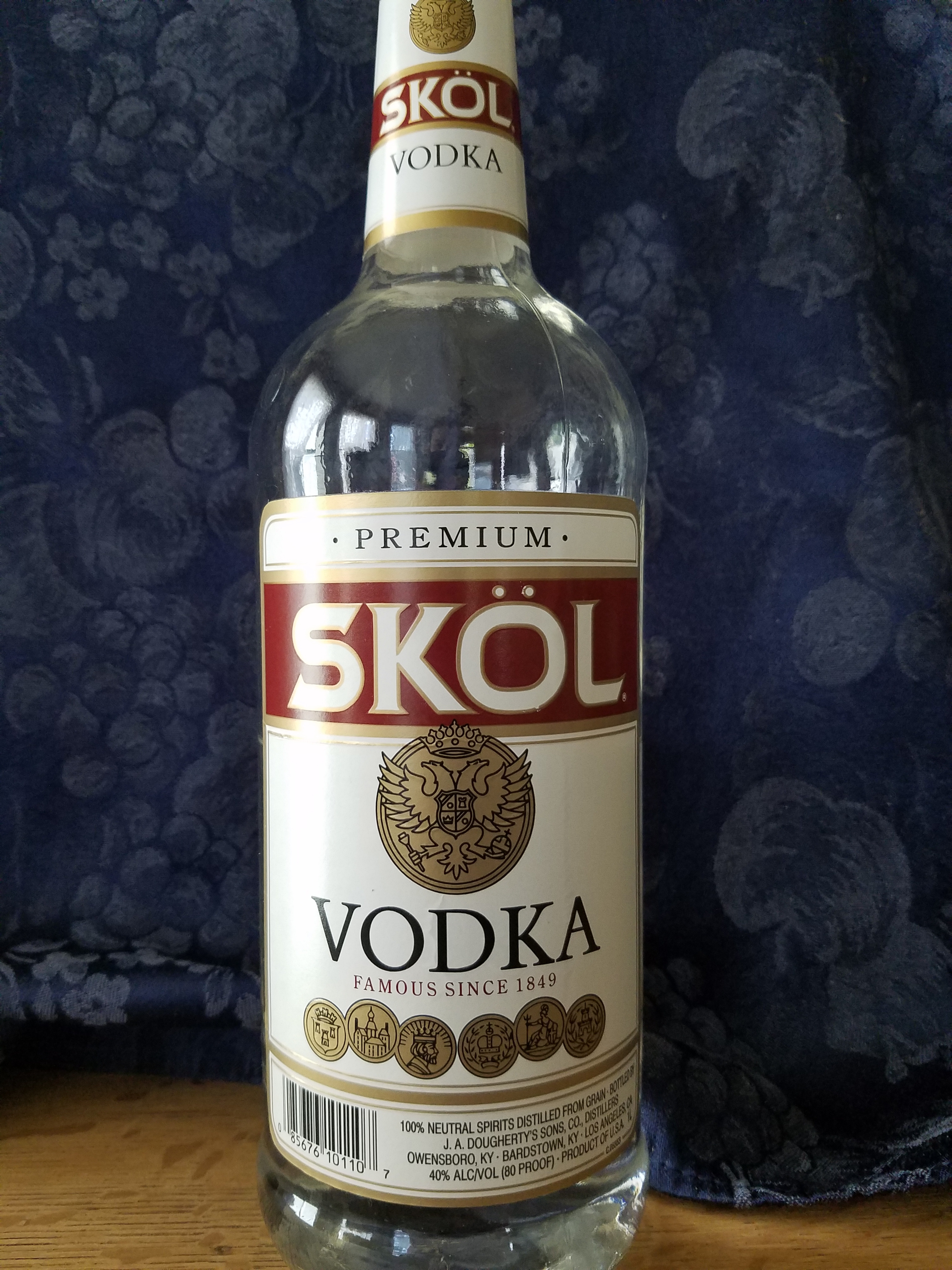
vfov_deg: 67.3
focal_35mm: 26
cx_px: 476
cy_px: 635
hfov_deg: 53.1
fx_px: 953
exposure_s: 1/60
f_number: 1.7
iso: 160
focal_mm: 4.2
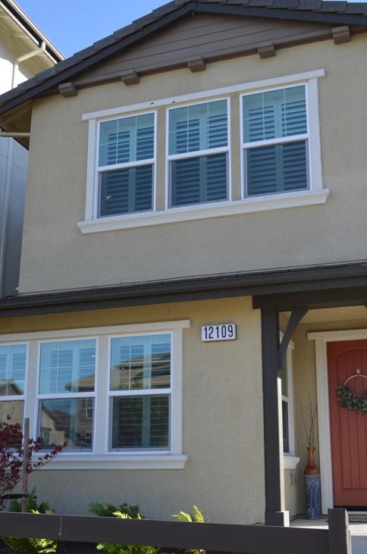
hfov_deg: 31.7
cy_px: 315
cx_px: 208
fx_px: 645
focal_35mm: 42
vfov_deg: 46.4
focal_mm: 20
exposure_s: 1/250
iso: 200
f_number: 8
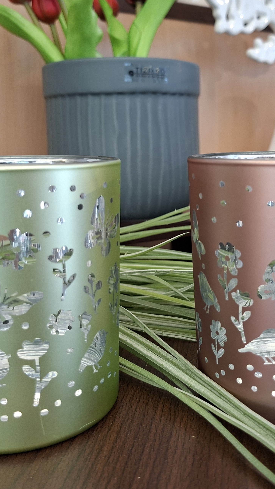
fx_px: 505
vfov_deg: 51.6
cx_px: 170
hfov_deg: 30.3
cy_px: 235
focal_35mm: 39
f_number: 1.8
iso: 160
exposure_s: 1/100
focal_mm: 5.54
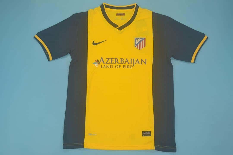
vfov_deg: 36.9
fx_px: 233
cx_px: 116
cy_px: 78
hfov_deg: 53.1
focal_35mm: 36
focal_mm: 24
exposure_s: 1/100
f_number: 4
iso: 200
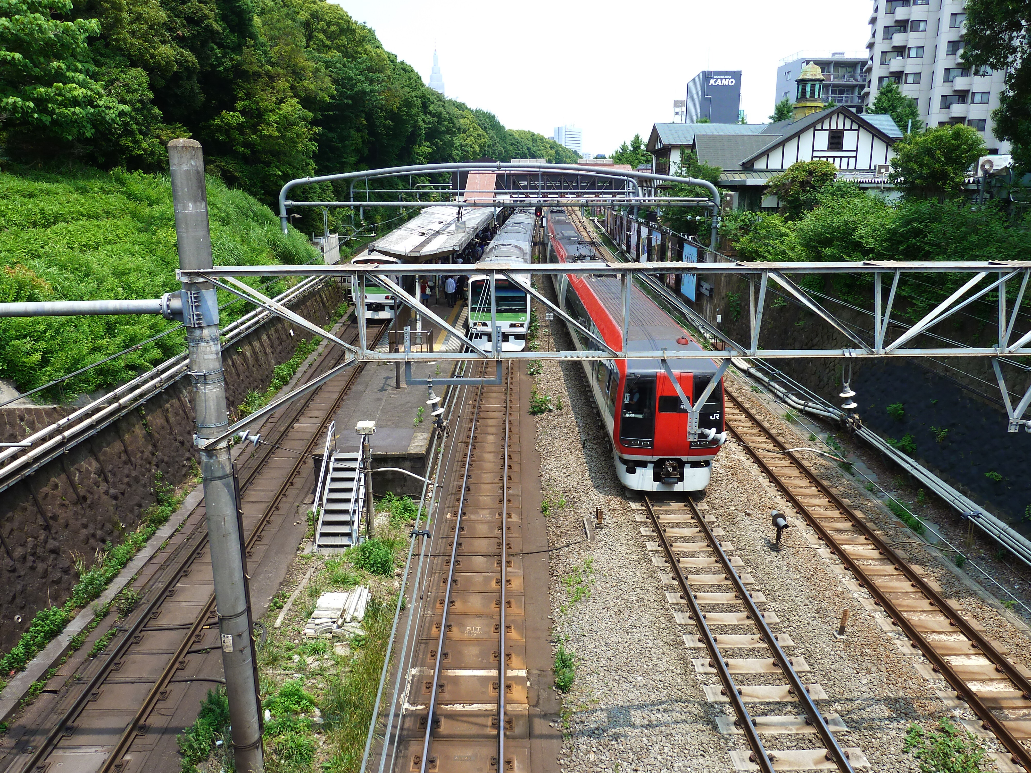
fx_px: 745
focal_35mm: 25
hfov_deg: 69.4
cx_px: 516
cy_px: 386
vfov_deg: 54.9
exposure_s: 1/320
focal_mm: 4.1
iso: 80
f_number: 4
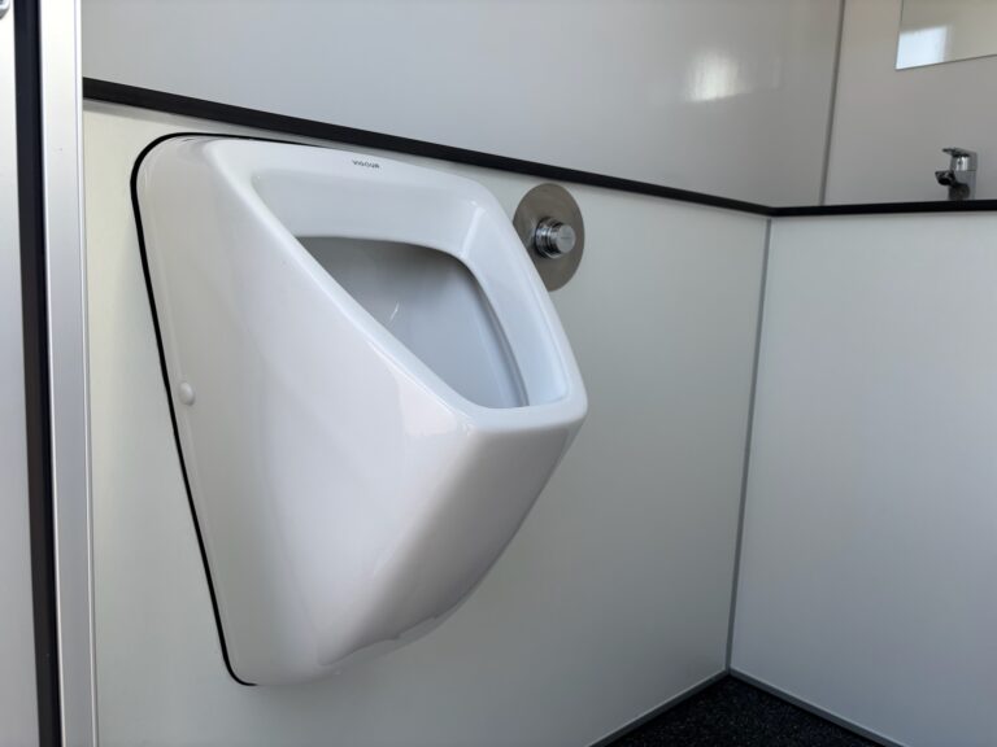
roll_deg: -2.9
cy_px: 374
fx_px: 749
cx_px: 498
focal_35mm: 26
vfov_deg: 53.1
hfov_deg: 67.3
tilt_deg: -7.1
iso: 50
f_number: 1.6
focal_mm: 5.96
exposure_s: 1/622
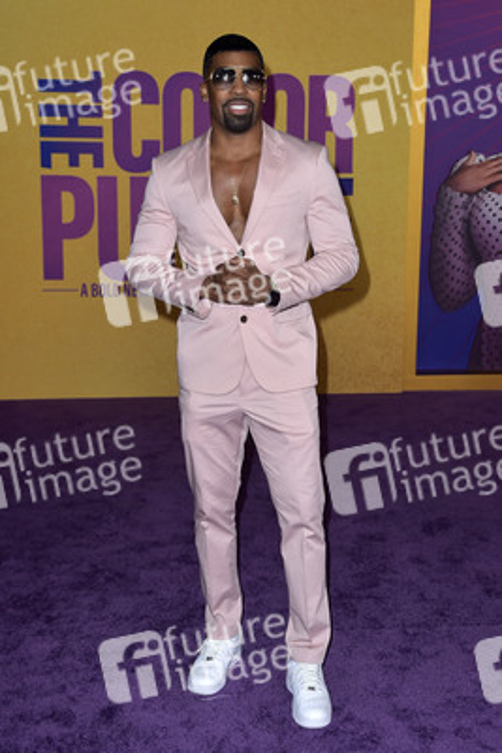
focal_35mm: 48
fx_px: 1003
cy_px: 376
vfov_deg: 41.1
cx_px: 251
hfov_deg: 28.1
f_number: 6.3
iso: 320
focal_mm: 48
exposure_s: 1/250
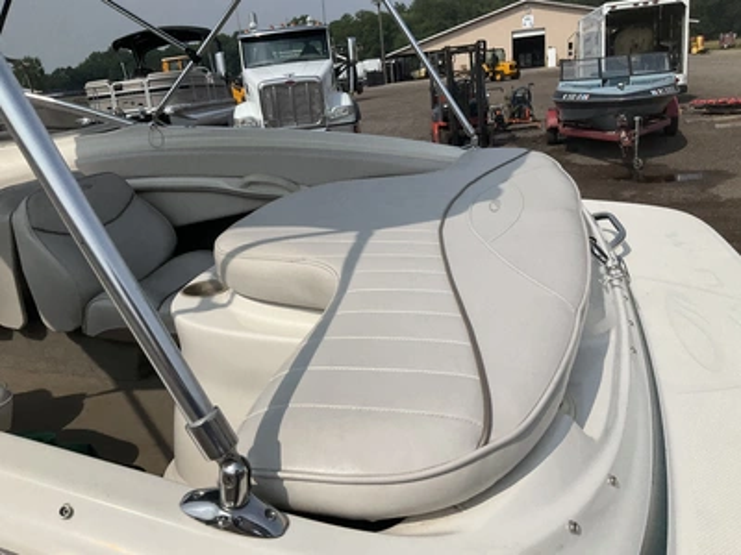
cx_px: 370
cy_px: 278
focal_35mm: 29
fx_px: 621
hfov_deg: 61.7
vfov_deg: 48.2
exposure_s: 1/5263
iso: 25
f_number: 1.8
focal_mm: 3
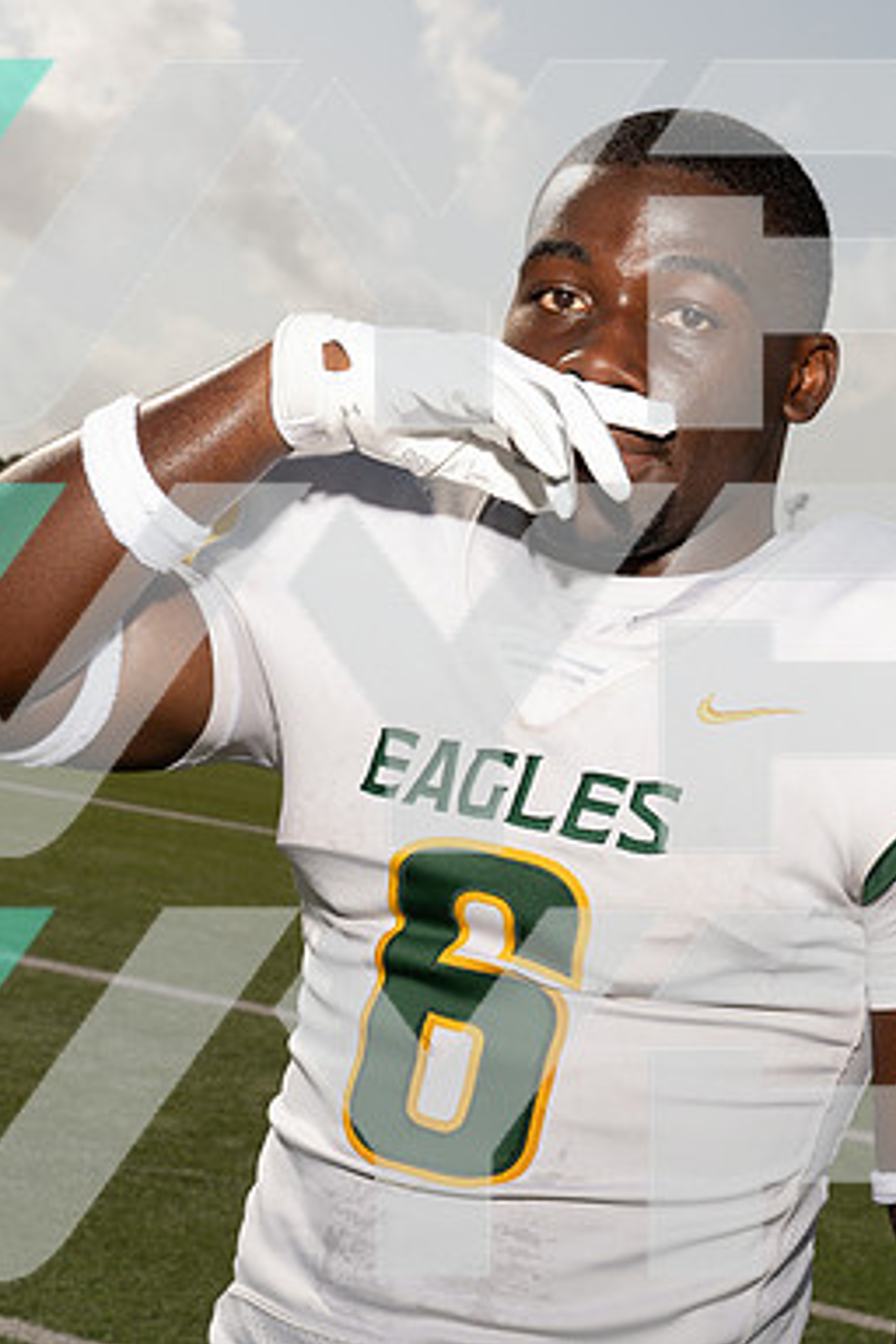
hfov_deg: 20.0
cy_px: 670
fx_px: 2538
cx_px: 592
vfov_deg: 29.7
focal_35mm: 68
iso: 100
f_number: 11
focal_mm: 45
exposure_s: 1/250
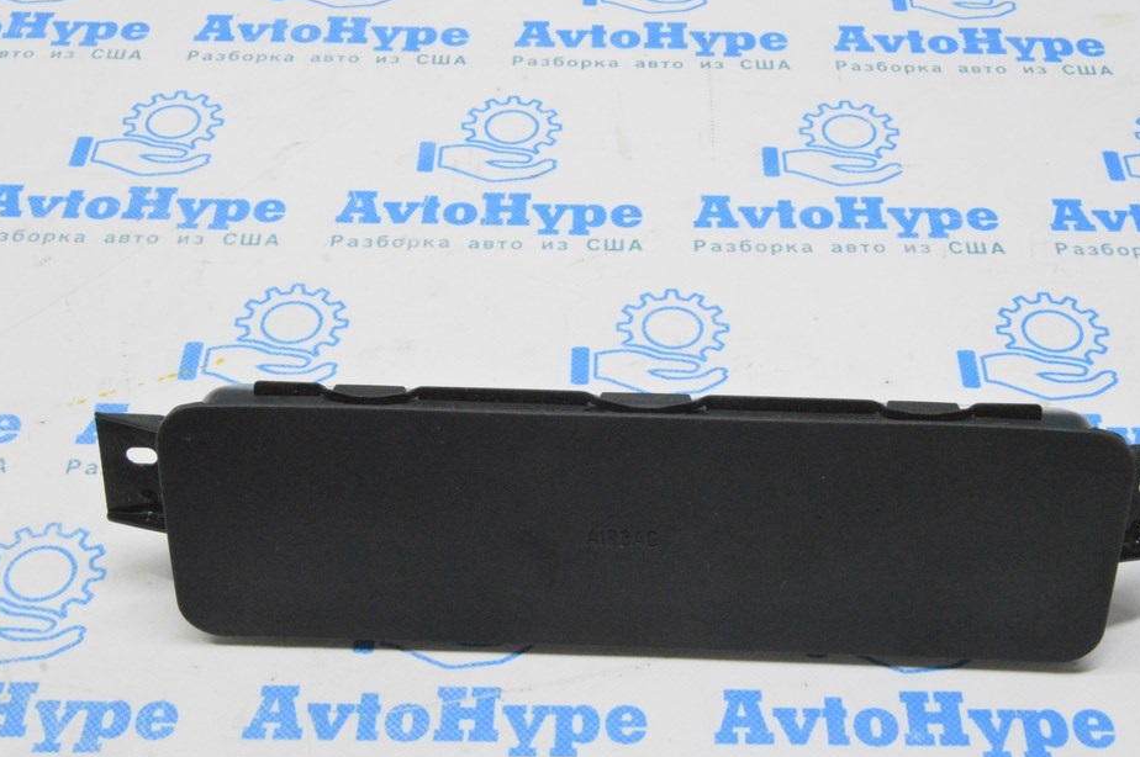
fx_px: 1631
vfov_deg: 26.1
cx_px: 612
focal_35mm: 52
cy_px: 410
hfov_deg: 38.5
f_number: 20
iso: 6400
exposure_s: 1/20
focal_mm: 31
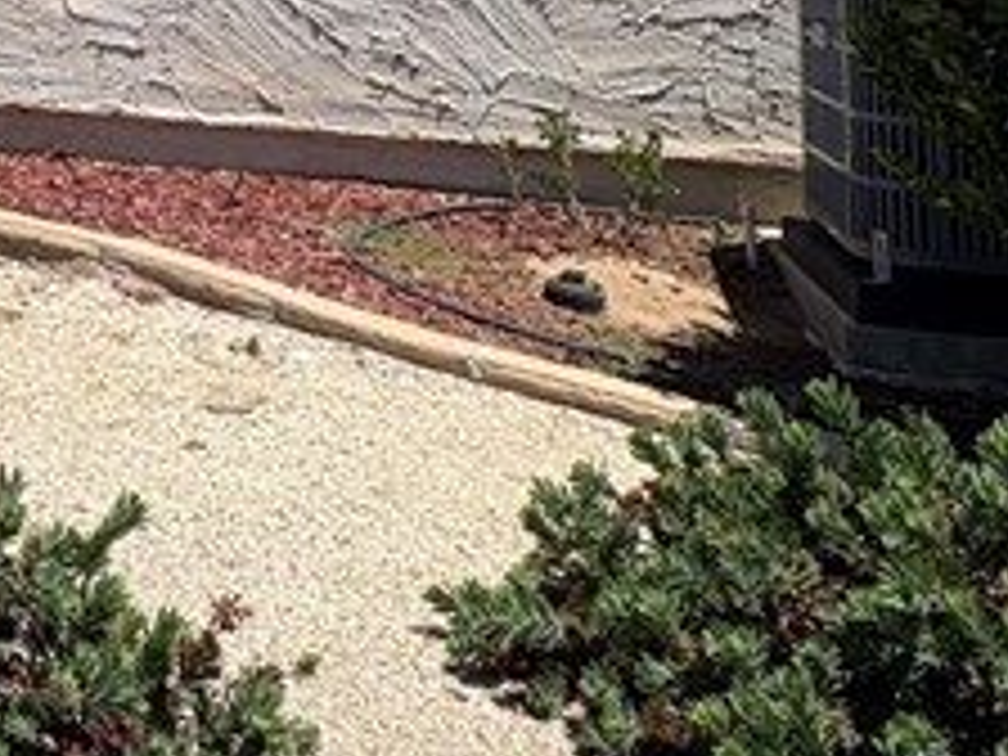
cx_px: -279
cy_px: -297
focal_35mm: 64
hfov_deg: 26.1
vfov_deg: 20.4
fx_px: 1864
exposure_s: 1/2273
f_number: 2.2
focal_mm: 2.22
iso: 50
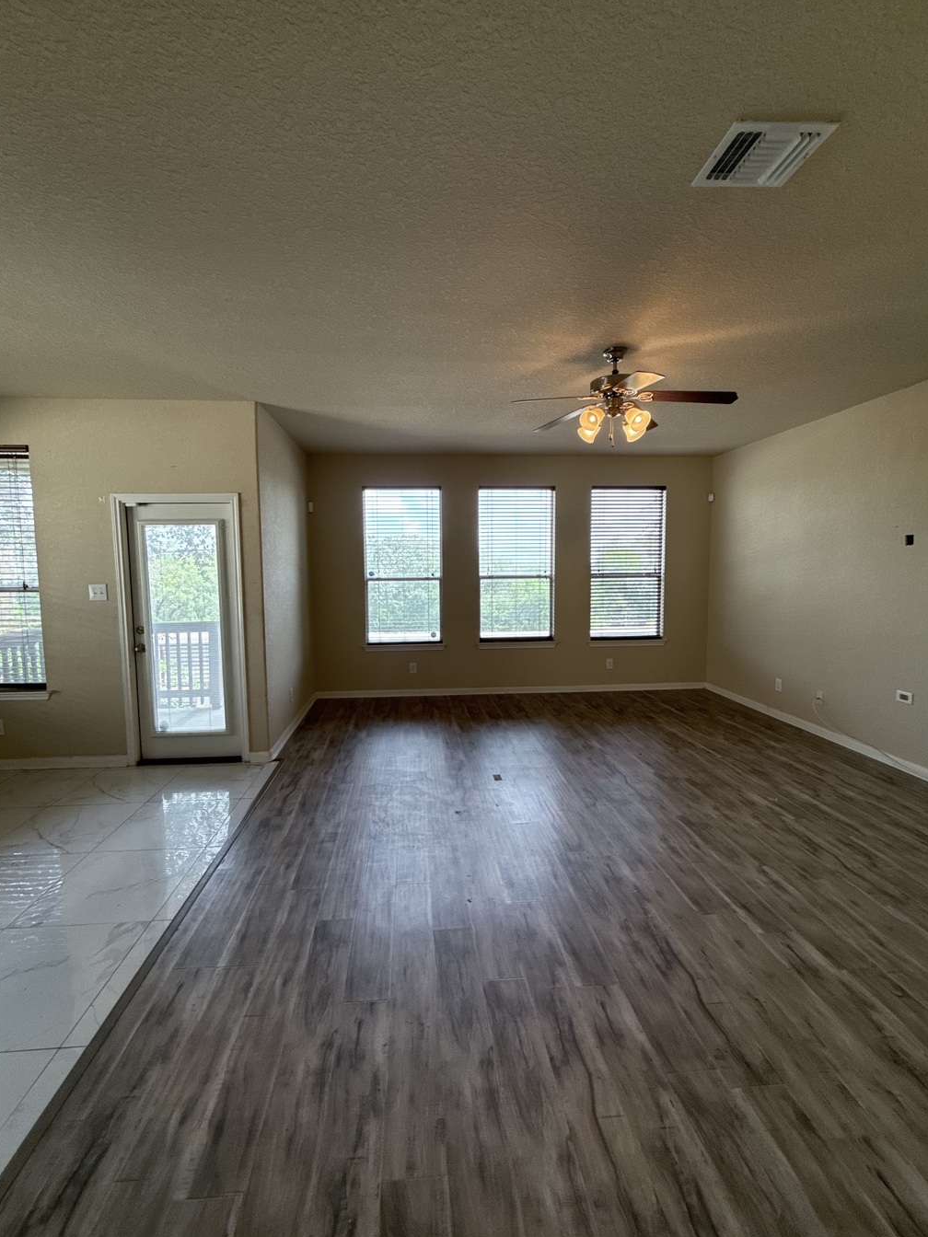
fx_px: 536
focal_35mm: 15
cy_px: 614
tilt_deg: -4.6
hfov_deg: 81.7
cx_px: 447
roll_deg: -0.1
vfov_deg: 98.2
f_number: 2.2
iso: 125
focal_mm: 2.22
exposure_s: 1/120
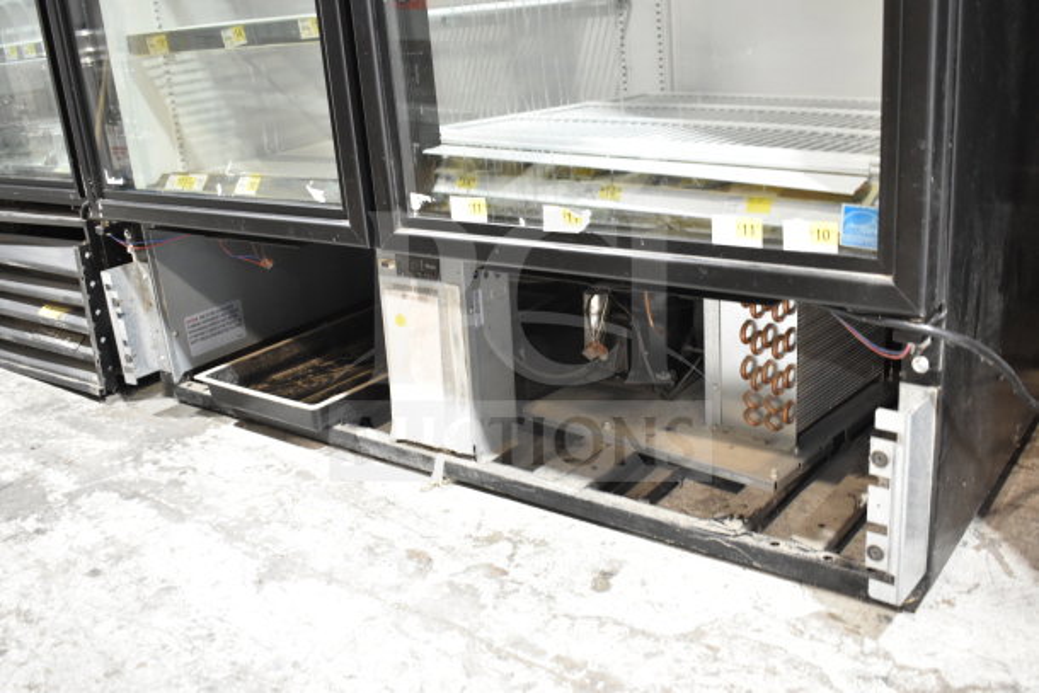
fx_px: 996
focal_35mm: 34
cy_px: 346
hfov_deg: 55.1
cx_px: 520
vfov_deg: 38.4
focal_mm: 23
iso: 1800
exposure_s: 1/40
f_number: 3.8
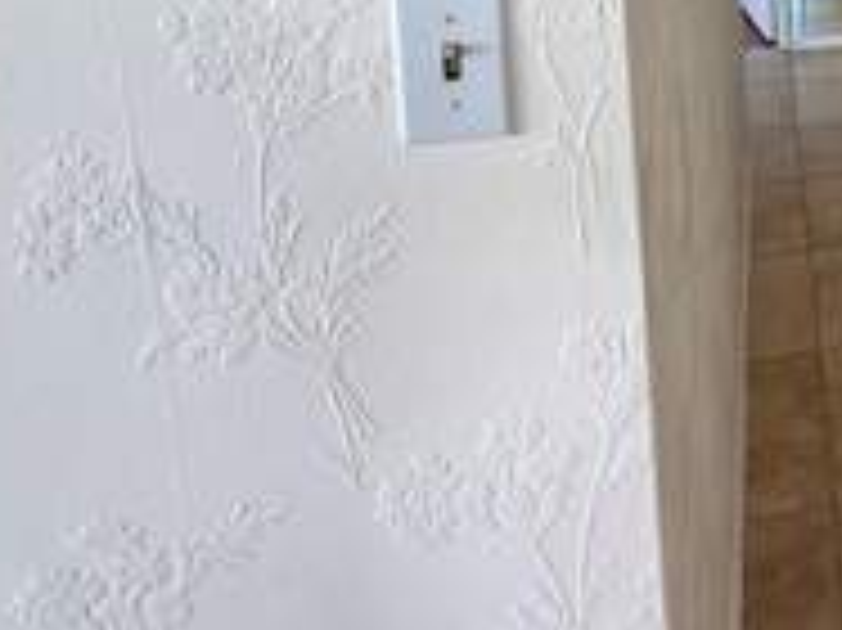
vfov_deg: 32.3
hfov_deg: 40.3
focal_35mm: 36
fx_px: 875
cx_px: 950
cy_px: -140
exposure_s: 1/120
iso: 100
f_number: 2.2
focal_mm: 2.22
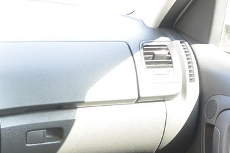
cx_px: 45
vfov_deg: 17.1
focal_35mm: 75
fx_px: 479
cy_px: 200
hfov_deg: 26.5
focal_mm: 10
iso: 400
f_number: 3.5
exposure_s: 1/60
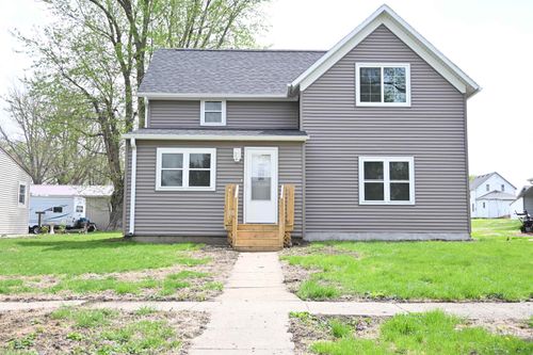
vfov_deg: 36.8
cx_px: 266
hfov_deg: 53.1
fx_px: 533
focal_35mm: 36
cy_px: 178
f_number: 4.2
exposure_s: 1/320
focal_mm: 24
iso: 100
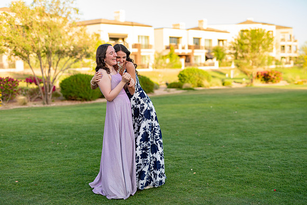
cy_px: 102
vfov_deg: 27.0
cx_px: 154
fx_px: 426
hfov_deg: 39.6
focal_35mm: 50
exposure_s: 1/640
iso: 100
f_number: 2
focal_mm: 50
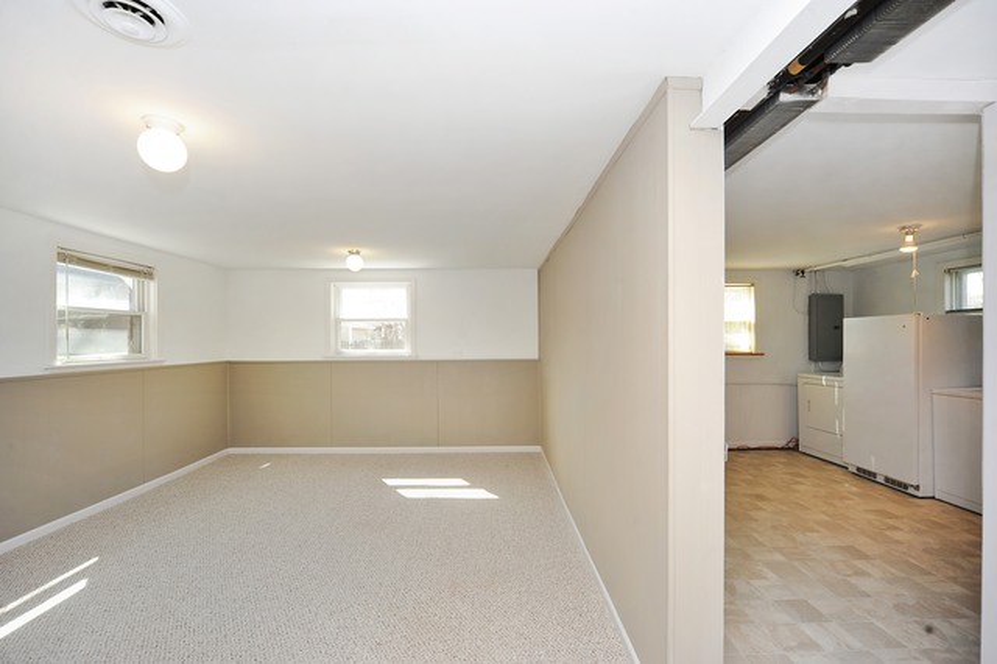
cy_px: 332
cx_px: 498
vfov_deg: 77.3
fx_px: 415
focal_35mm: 15
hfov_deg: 100.4
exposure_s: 1/20
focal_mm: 15
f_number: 8
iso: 200
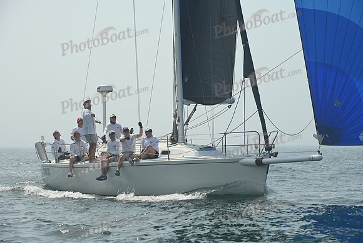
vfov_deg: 10.2
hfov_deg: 15.2
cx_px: 182
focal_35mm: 135
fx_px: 1362
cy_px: 122
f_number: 9
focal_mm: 135
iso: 320
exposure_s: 1/1250
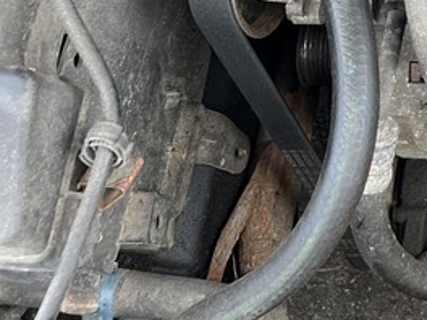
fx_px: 1246
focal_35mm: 101
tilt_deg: -56.3
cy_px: -284
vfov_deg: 13.0
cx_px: 799
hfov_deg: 16.0
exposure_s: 1/209
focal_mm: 5.7
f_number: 1.5
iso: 50
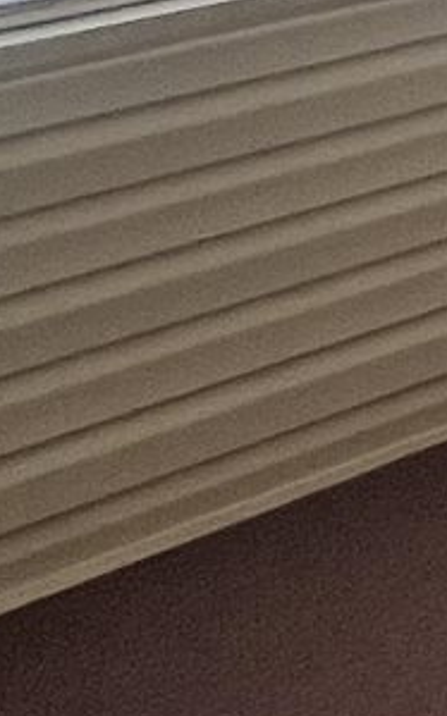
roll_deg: -0.8
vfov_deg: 19.1
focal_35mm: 106
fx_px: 2070
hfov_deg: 8.0
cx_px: 1747
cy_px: -14
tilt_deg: -12.2
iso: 160
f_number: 1.8
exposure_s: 1/60
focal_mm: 1.57
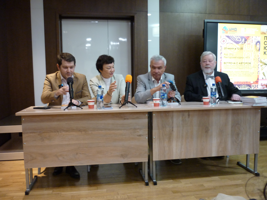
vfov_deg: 42.9
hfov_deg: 55.4
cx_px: 134
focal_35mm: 33
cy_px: 100
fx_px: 255
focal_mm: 5.5
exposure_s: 1/13
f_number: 2.8
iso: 200
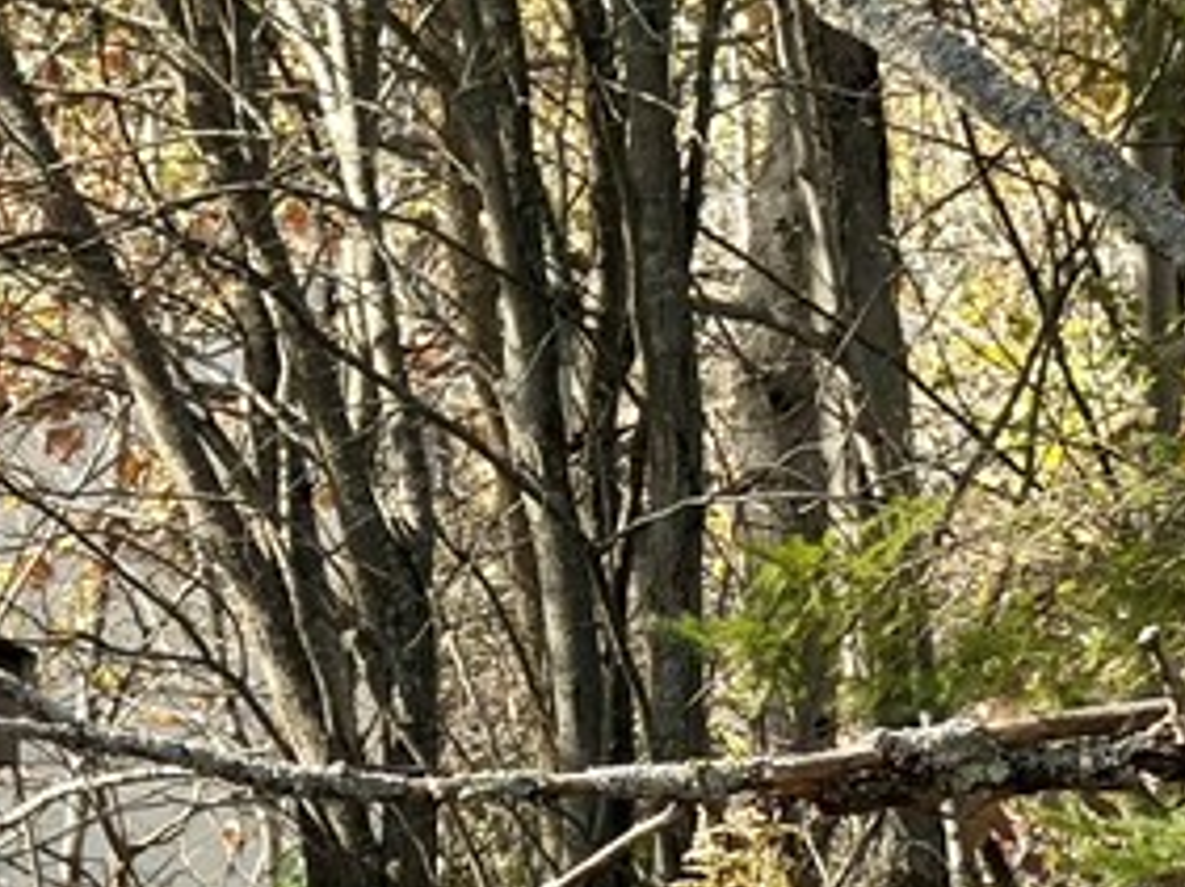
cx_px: -870
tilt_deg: +1.9
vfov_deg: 2.0
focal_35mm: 727
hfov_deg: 2.7
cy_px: 160
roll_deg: +0.1
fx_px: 24866
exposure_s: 1/311
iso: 40
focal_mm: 16.89
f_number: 2.8
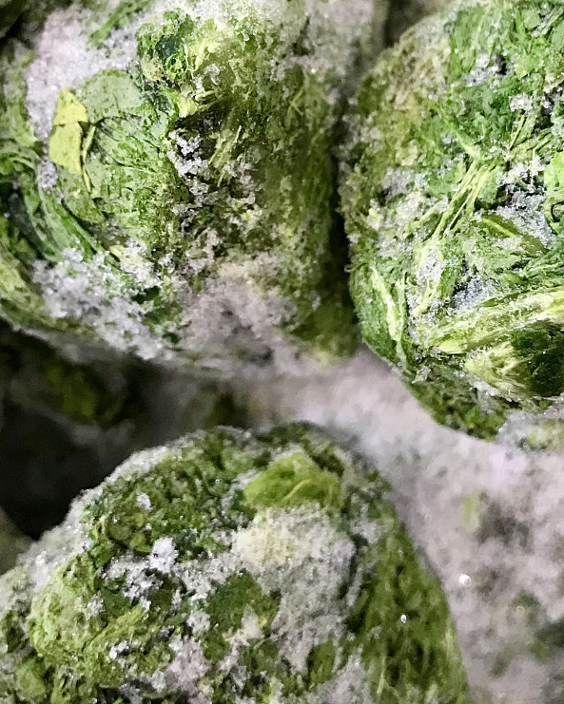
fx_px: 1231
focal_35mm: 59
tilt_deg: -85.4
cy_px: 119
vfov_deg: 31.0
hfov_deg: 25.8
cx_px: 270
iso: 50
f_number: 1.8
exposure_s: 1/17
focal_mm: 3.99
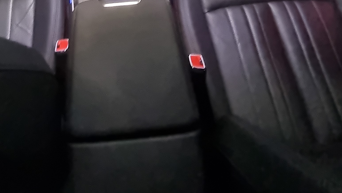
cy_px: -84
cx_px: 117
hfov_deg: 53.1
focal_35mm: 37
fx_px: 336
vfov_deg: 25.4
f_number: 2.2
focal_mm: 2.2
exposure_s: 1/24
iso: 1000
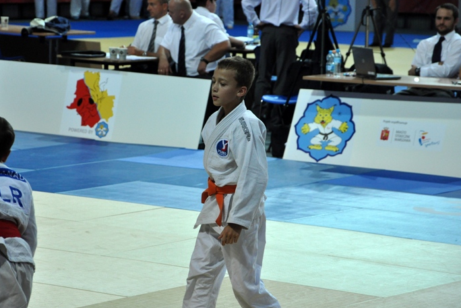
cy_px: 154
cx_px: 226
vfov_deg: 7.7
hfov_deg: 11.6
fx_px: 2274
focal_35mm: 178
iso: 1400
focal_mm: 105
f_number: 5.6
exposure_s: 1/500
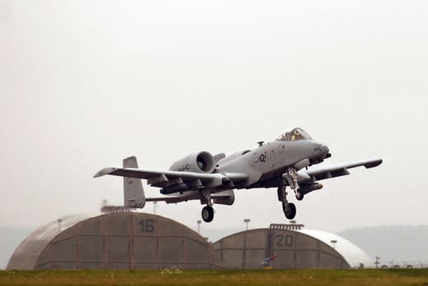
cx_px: 237
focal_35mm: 367
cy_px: 150
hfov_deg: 5.6
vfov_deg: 3.7
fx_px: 4364
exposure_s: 1/500
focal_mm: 200
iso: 500
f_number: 3.5
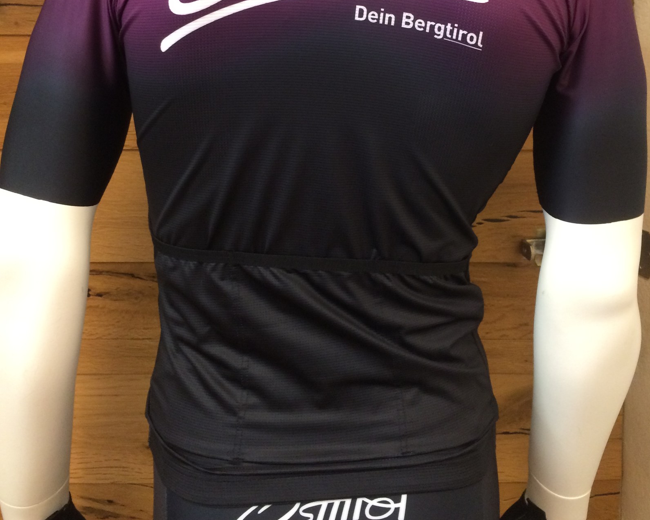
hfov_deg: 47.9
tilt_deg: -3.1
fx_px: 731
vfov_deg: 37.9
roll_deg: +0.8
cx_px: 327
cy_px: 112
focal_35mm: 38
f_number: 2.2
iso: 250
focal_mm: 4.15
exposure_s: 1/33
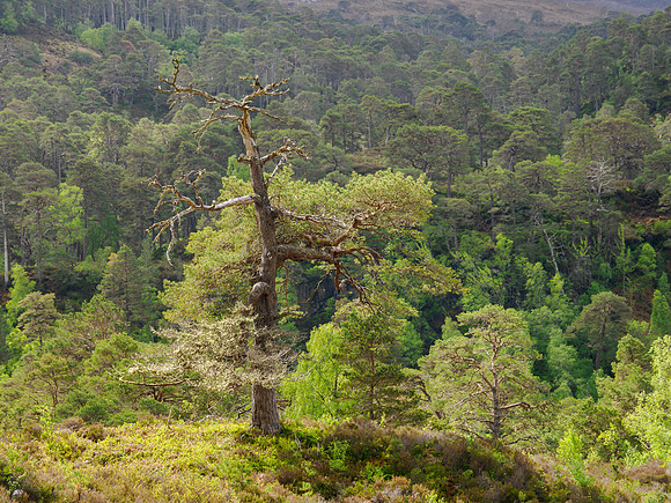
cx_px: 298
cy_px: 223
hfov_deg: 17.7
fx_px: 2154
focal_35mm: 111
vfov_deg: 13.3
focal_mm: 50
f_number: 4
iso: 320
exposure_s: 1/320
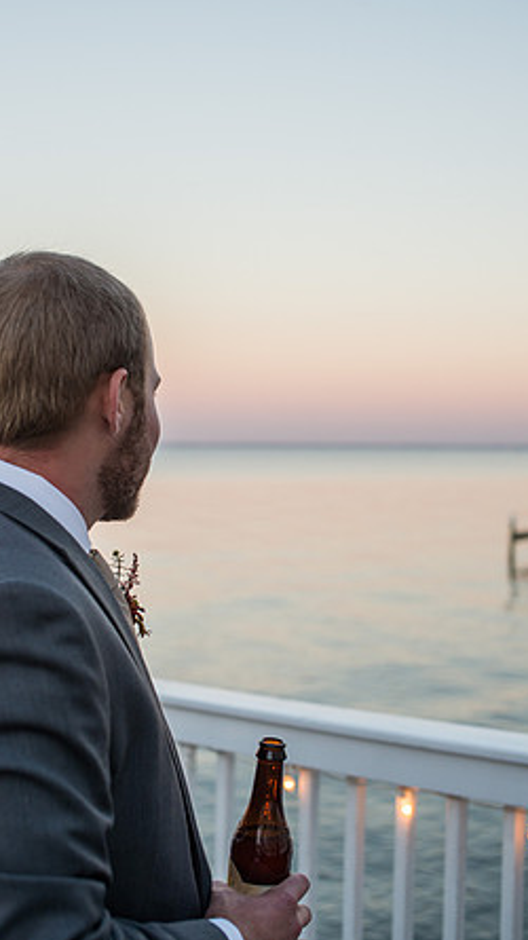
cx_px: 232
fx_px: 1320
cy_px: 467
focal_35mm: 53
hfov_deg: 22.6
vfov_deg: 39.2
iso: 500
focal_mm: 50
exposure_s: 1/500
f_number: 4
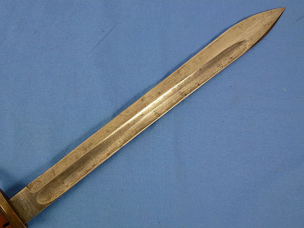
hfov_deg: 51.4
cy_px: 114
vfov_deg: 39.7
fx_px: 316
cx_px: 152
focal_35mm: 36
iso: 160
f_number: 3.7
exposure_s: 1/60
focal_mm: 6.4
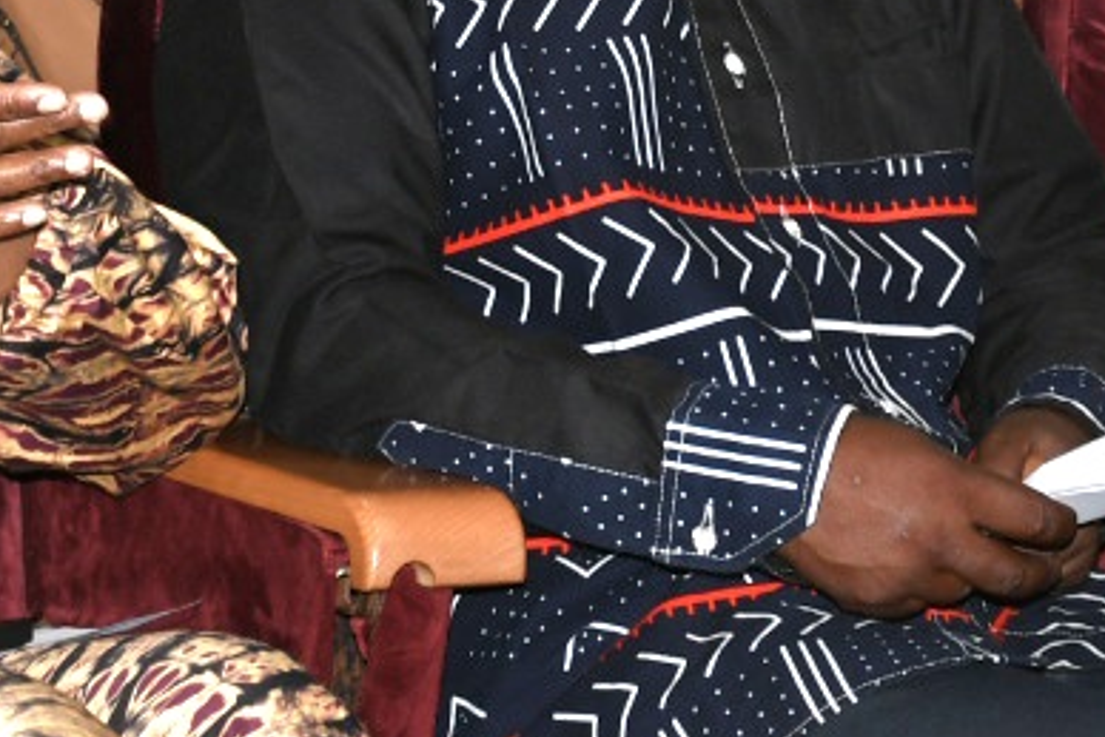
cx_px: 846
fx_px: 6663
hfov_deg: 9.5
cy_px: -48
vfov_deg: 6.3
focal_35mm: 217
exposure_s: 1/60.2
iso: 200
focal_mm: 35
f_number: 4.2
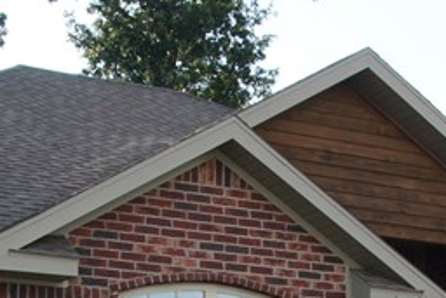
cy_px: 486
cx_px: 284
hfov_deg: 18.9
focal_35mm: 108
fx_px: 1340
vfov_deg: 11.9
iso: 100
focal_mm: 17
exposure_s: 1/25
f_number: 14
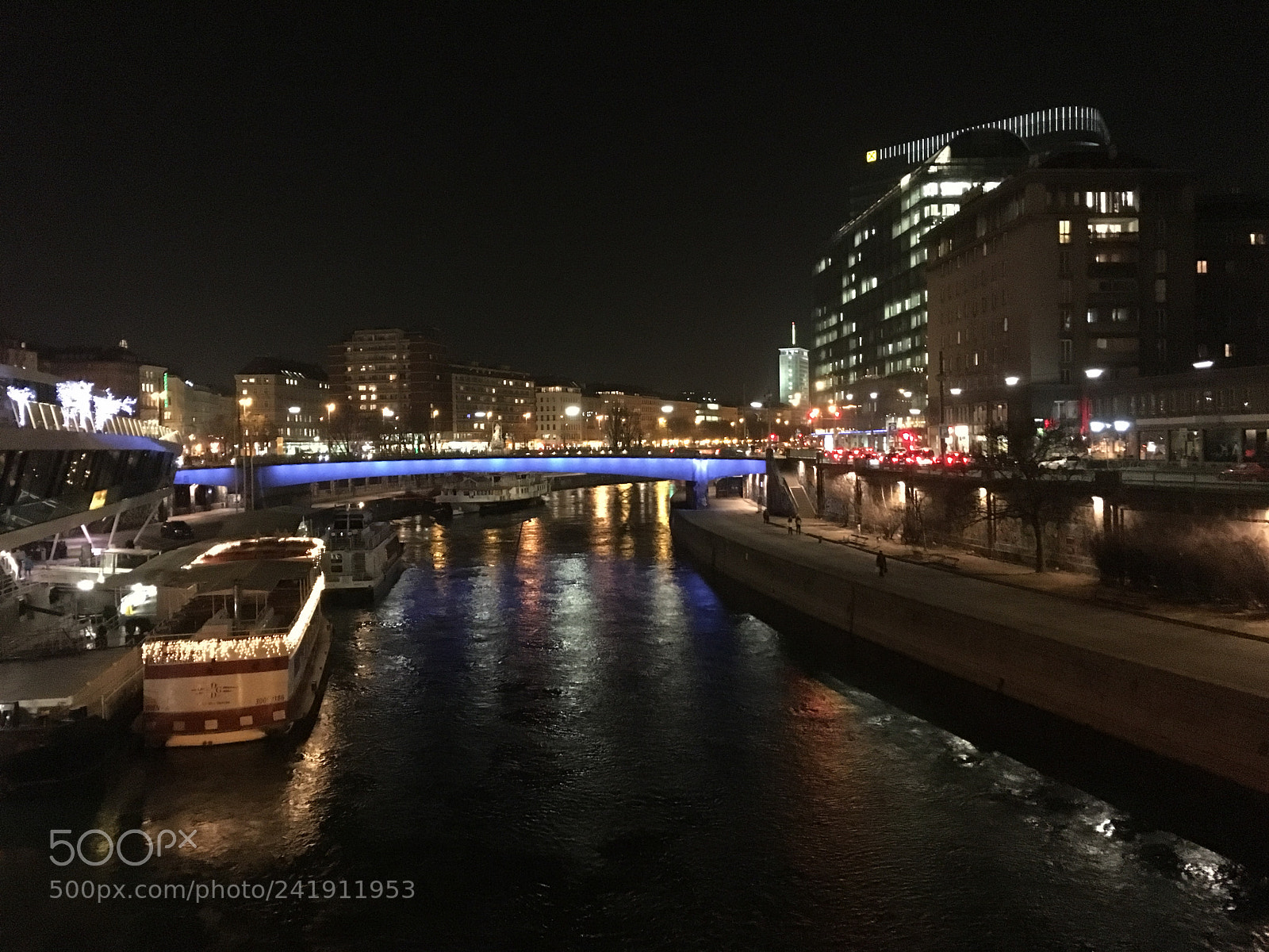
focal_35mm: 29
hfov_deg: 61.7
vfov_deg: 48.2
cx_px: 634
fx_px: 1063
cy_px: 476
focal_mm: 4.15
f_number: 2.2
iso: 1250
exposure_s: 1/17
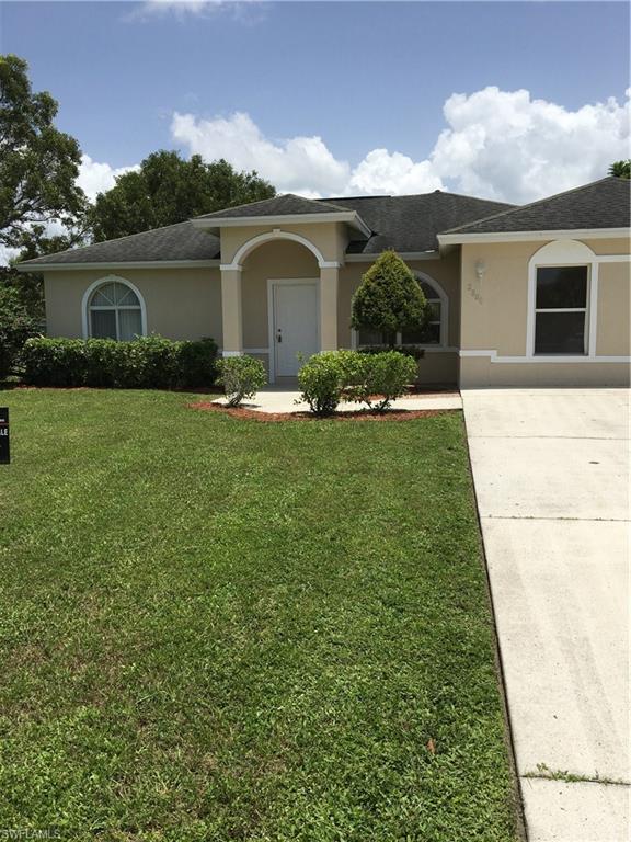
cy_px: 421
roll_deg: +0.5
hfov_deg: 48.2
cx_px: 316
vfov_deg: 61.7
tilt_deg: -7.4
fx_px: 705
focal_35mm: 29
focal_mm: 4.15
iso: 25
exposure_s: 1/2747
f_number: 2.2
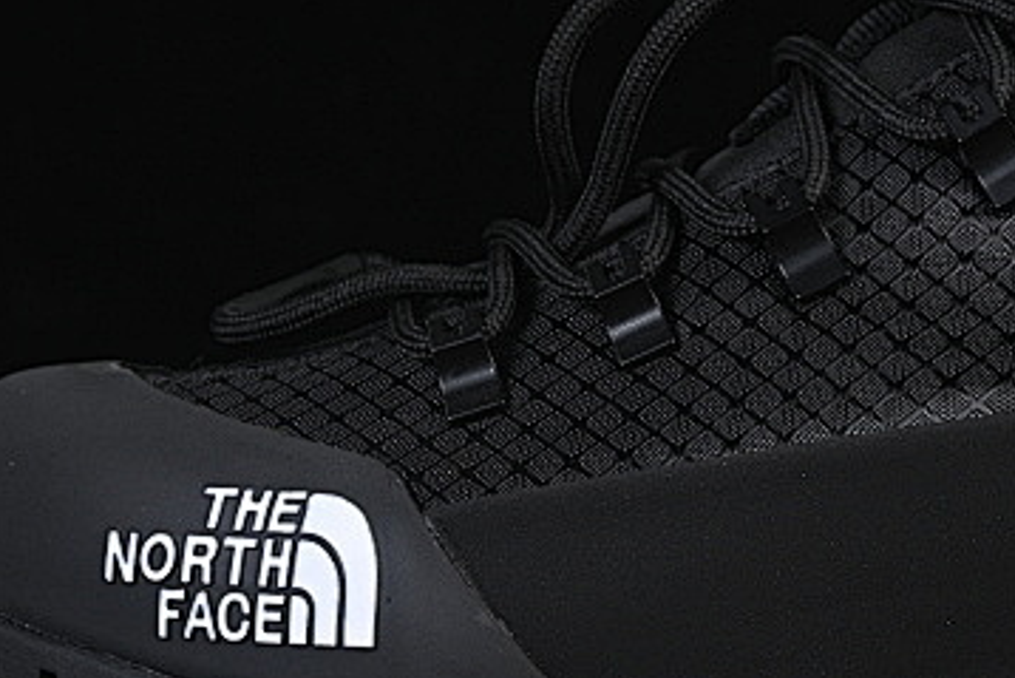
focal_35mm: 226
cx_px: 970
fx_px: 6374
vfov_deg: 6.1
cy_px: 199
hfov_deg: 9.1
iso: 160
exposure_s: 1/50
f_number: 6.3
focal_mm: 50
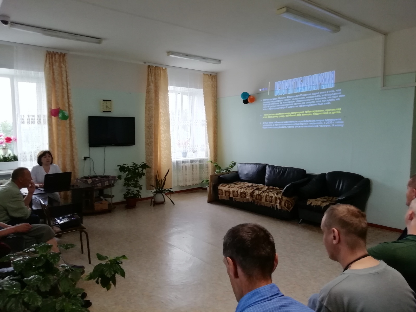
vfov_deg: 53.1
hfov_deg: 67.3
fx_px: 312
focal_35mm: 26
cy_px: 156
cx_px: 208
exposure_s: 1/33.3
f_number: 2.2
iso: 125
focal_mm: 3.21
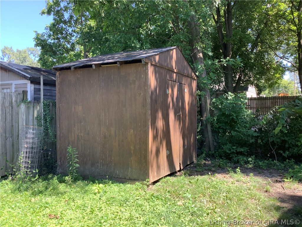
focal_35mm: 31
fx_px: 270
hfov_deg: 58.4
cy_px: 114
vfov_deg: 45.4
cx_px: 151
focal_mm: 3.3
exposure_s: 1/100
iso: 25
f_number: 2.4
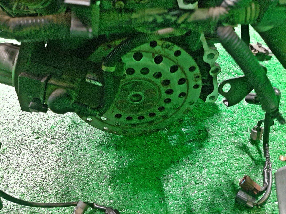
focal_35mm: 26
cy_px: 107
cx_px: 143
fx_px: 215
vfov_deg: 53.1
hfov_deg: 67.3
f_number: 1.7
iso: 412
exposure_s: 1/20
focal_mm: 3.93
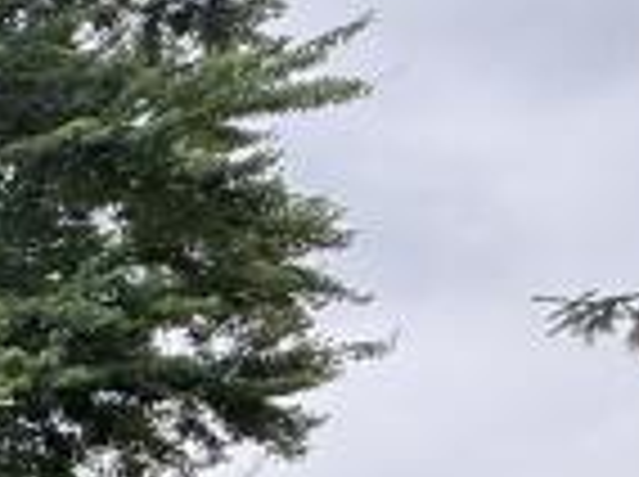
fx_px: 1308
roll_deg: +2.8
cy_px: 738
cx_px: -914
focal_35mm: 71
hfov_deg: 15.0
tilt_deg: +10.1
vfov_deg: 18.1
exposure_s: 1/189
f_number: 2.2
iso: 50
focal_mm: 2.22
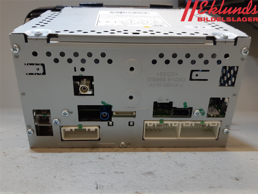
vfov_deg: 53.1
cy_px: 97
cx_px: 129
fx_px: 194
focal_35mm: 26
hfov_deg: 67.3
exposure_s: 1/50
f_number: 1.7
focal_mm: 3.93
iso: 50
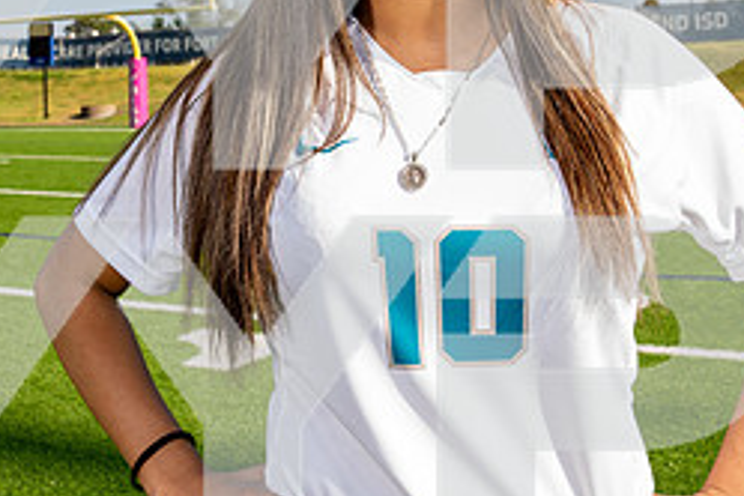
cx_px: 388
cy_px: 13
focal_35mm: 56
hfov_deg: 35.6
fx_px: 1157
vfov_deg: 23.3
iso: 50
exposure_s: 1/125
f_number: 7.1
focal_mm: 24
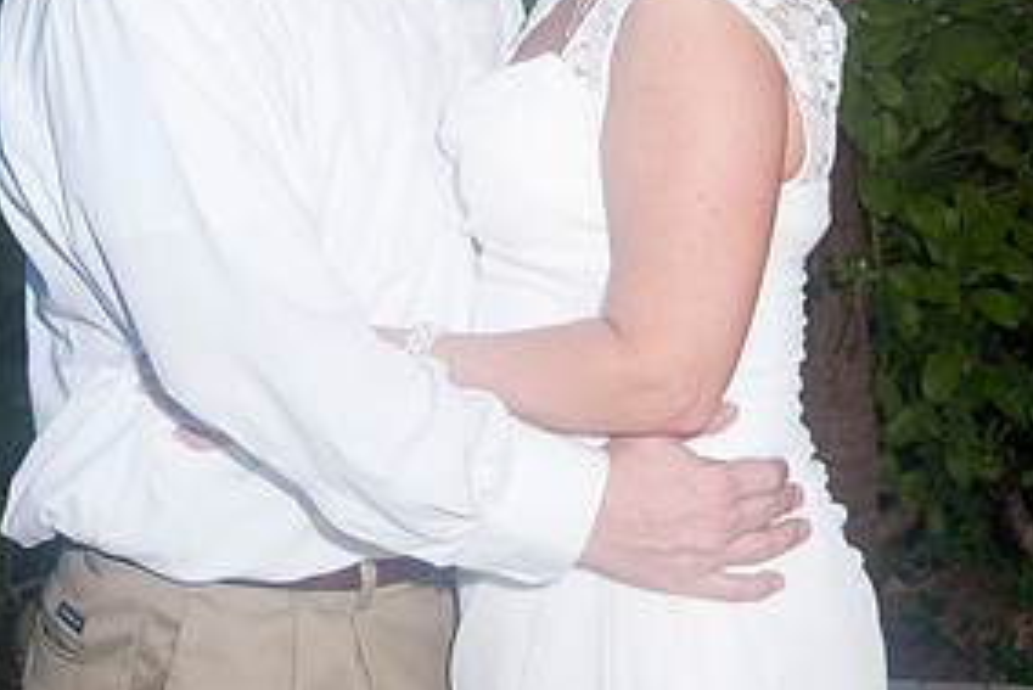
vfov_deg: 13.5
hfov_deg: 20.4
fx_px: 2871
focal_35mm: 100
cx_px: 513
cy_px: 7
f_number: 9
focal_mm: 42
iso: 200
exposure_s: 1/125
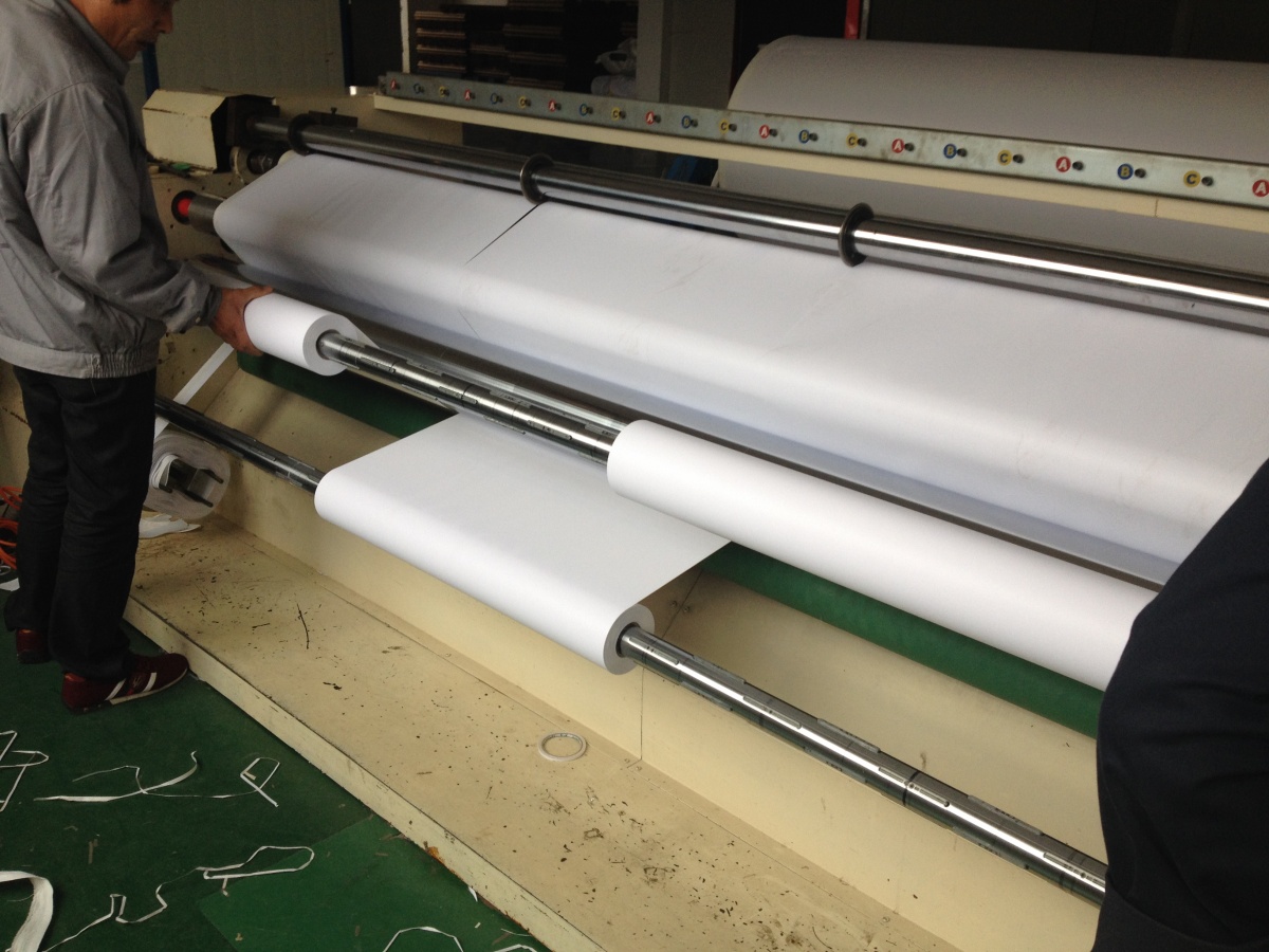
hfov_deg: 52.6
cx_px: 634
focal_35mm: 35
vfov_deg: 40.7
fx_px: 1283
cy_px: 476
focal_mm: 4.28
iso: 64
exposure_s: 1/40
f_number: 2.4
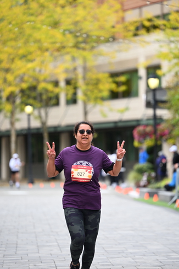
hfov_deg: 7.4
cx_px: 91
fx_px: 1385
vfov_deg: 11.0
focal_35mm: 186
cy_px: 145
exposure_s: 1/2000
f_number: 2.8
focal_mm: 165
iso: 640
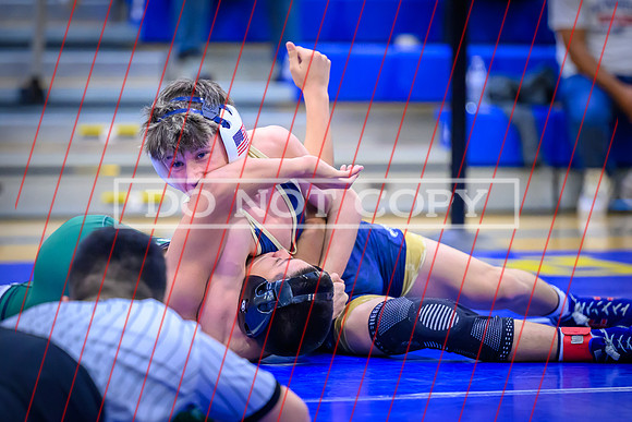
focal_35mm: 199
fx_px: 3497
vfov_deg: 6.9
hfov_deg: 10.3
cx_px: 252
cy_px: 230
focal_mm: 150
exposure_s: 1/640
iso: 6400
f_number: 2.8
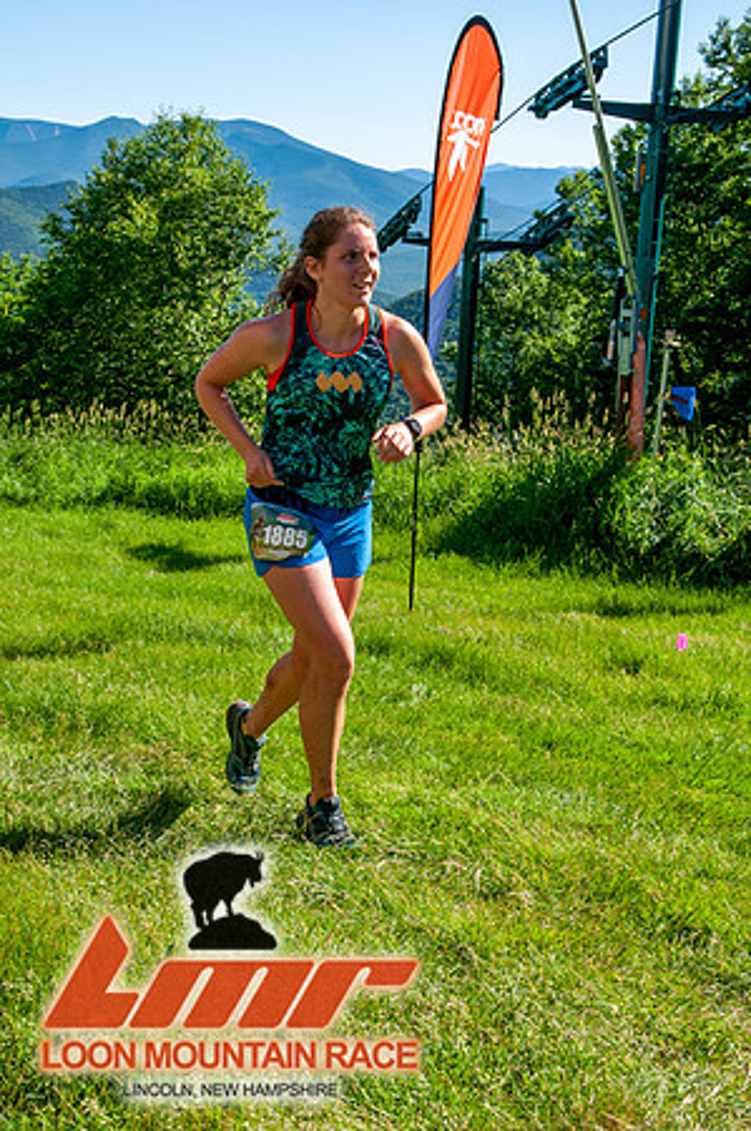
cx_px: 376
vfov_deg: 38.9
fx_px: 1599
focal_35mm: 51
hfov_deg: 26.4
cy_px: 566
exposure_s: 1/400
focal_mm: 34
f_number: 8
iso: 200
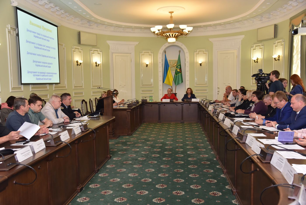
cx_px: 153
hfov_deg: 54.4
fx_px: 298
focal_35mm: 35
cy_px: 102
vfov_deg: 37.9
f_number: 5
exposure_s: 1/200
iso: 1250
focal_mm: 35
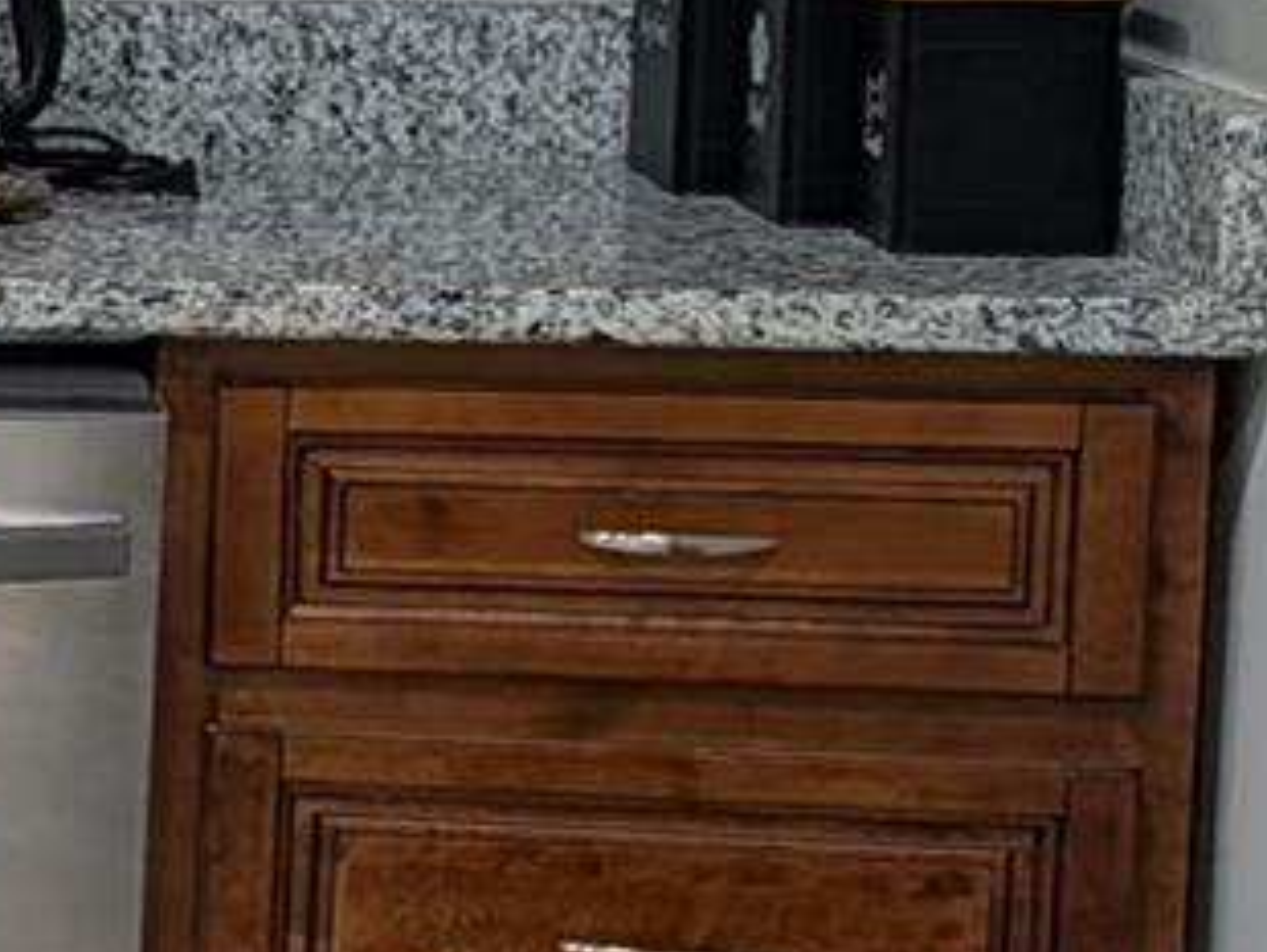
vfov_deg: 9.4
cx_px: -2428
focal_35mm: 158
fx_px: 5788
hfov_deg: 9.8
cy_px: 217
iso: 21
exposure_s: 1/120
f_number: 1.68
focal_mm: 6.9
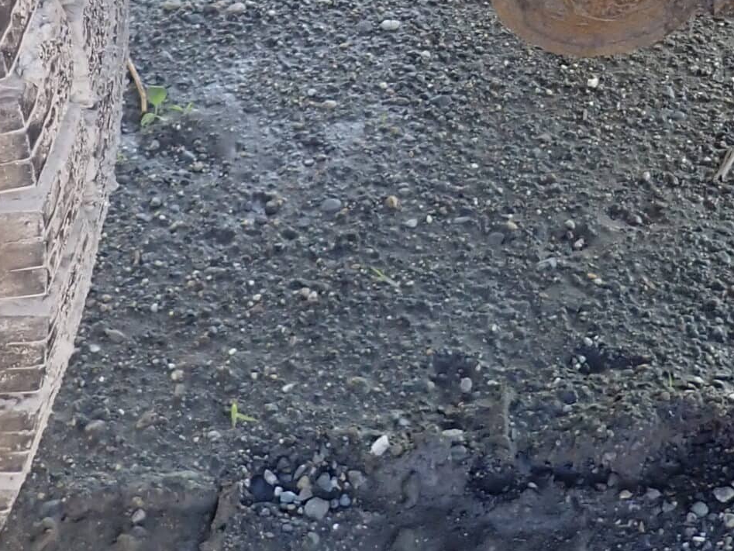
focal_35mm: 76
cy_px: -196
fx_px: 1612
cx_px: 526
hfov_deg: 25.4
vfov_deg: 17.9
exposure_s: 1/60
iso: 200
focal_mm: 4.5
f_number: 2
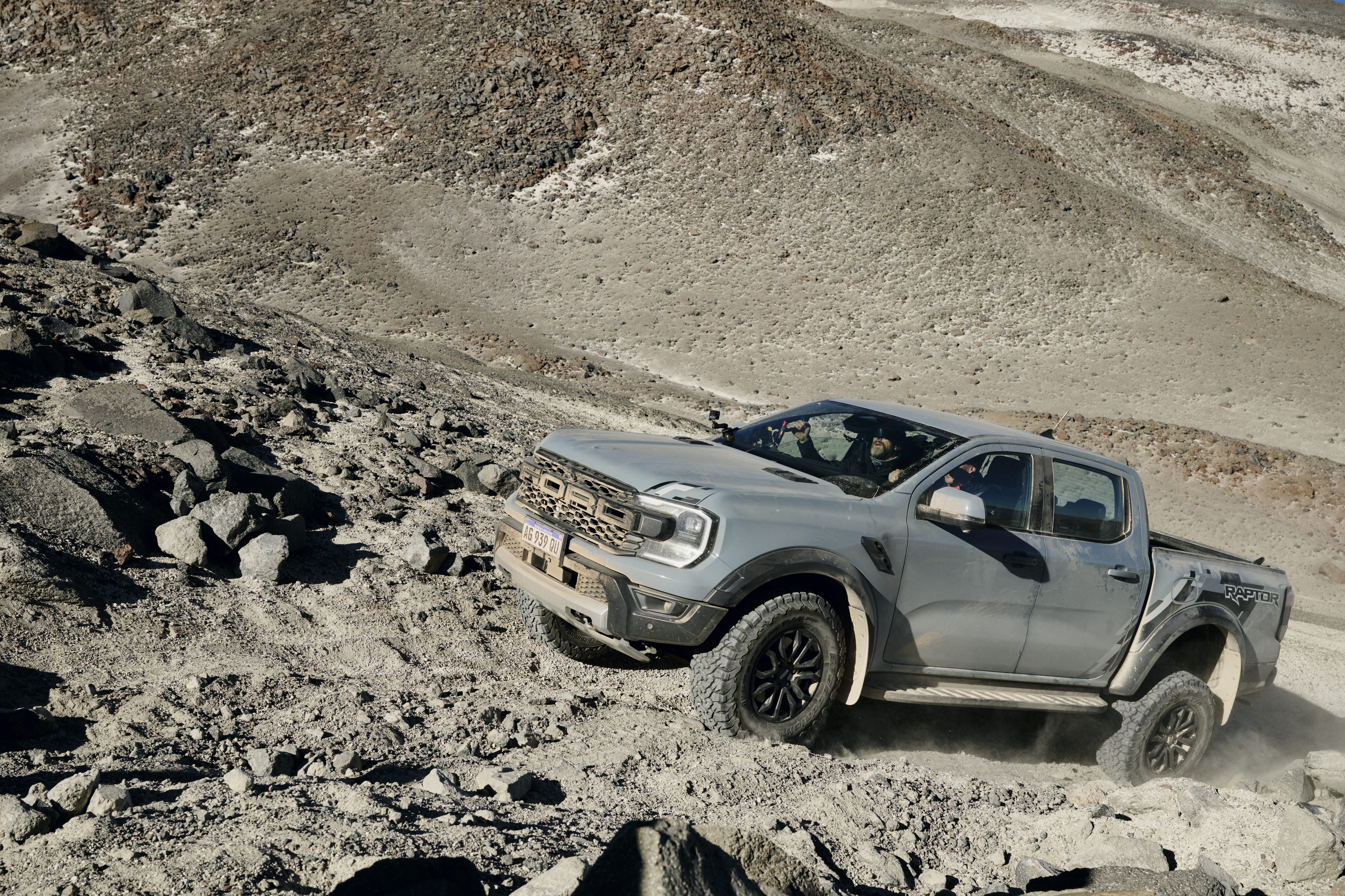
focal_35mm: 35
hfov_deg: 54.4
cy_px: 448
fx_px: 1308
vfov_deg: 37.9
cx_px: 672
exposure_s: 1/1600
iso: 200
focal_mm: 35
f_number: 8
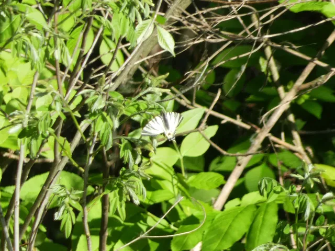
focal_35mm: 1200
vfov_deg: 1.2
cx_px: 168
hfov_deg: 1.7
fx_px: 11613
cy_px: 126
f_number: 5.9
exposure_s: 1/160
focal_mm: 215
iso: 80
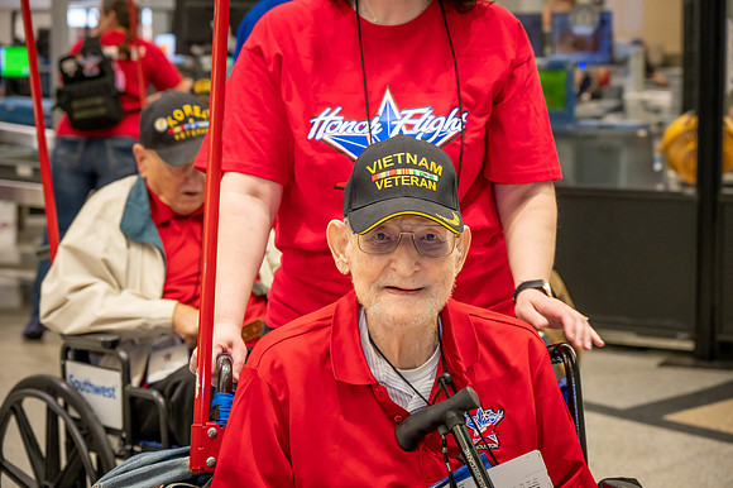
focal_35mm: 80
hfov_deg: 25.4
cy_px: 244
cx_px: 366
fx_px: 1628
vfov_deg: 17.0
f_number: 6.3
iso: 3600
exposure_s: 1/100
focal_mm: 80
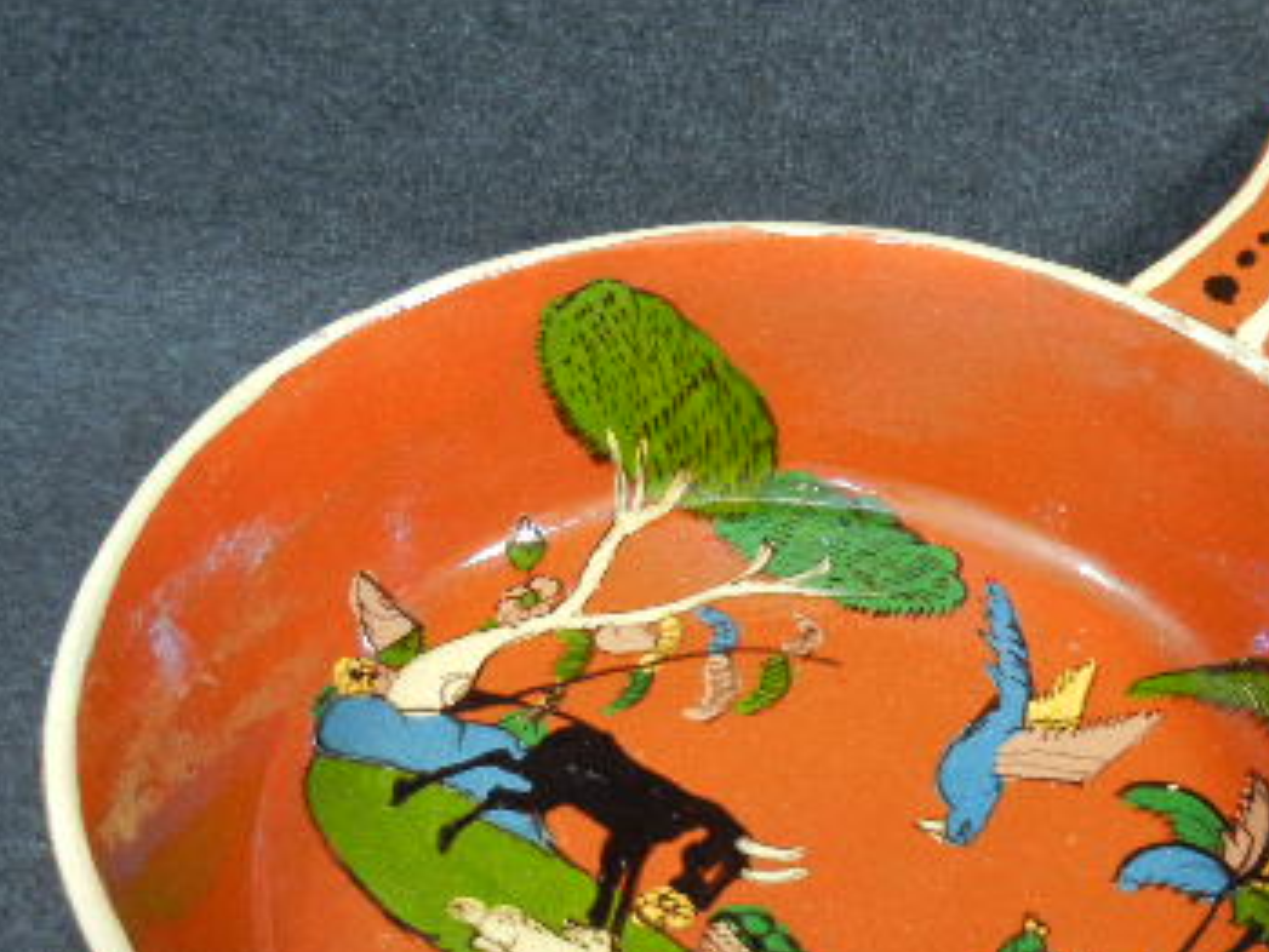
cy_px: 745
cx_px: 847
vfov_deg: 26.1
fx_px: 2017
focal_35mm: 55
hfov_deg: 34.6
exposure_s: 1/30
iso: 448
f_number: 3.5
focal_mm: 5.4
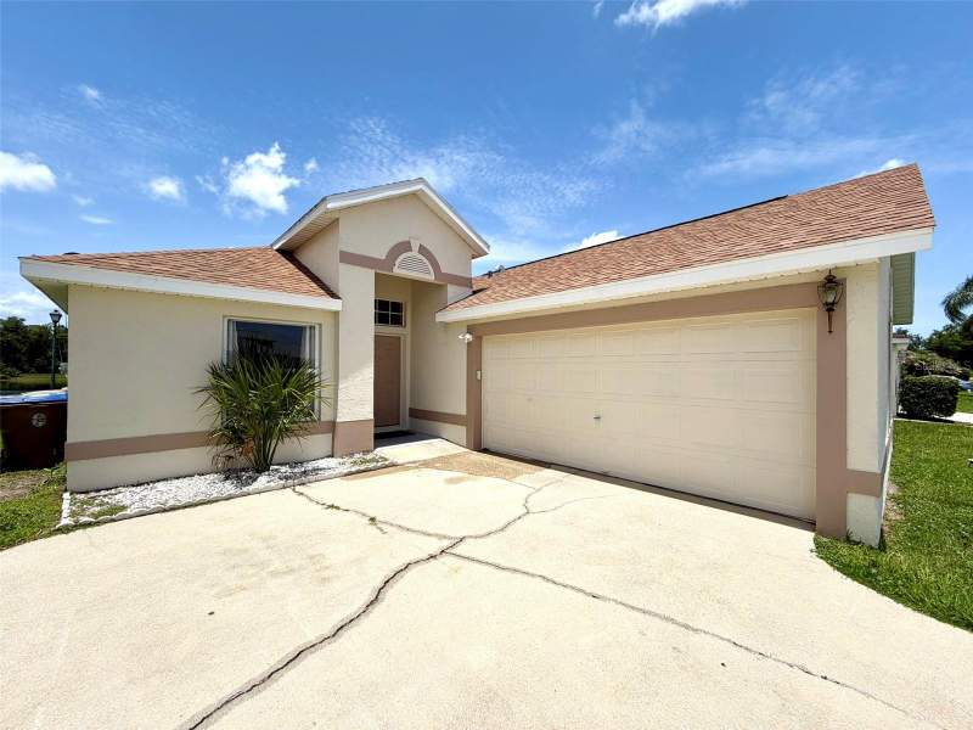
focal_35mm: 14
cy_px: 365
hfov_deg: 102.1
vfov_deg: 85.7
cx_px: 486
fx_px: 394
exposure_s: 1/1613
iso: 20
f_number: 2.2
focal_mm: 2.22
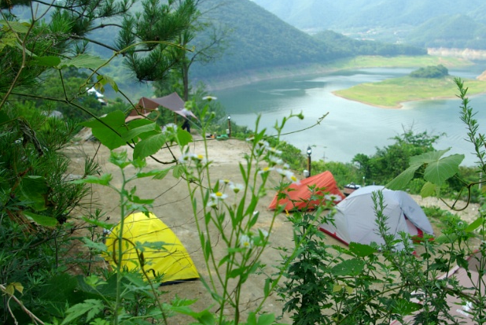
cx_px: 293
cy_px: 177
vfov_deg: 30.5
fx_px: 594
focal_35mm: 44
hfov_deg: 44.2
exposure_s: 1/125
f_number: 6.7
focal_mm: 24
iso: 100
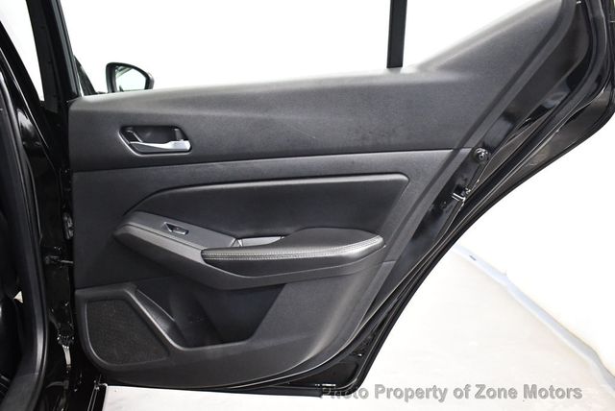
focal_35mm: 36
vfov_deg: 36.9
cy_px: 206
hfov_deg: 53.1
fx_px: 616
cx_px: 308
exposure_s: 1/60
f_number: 3.5
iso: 4000
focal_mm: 18
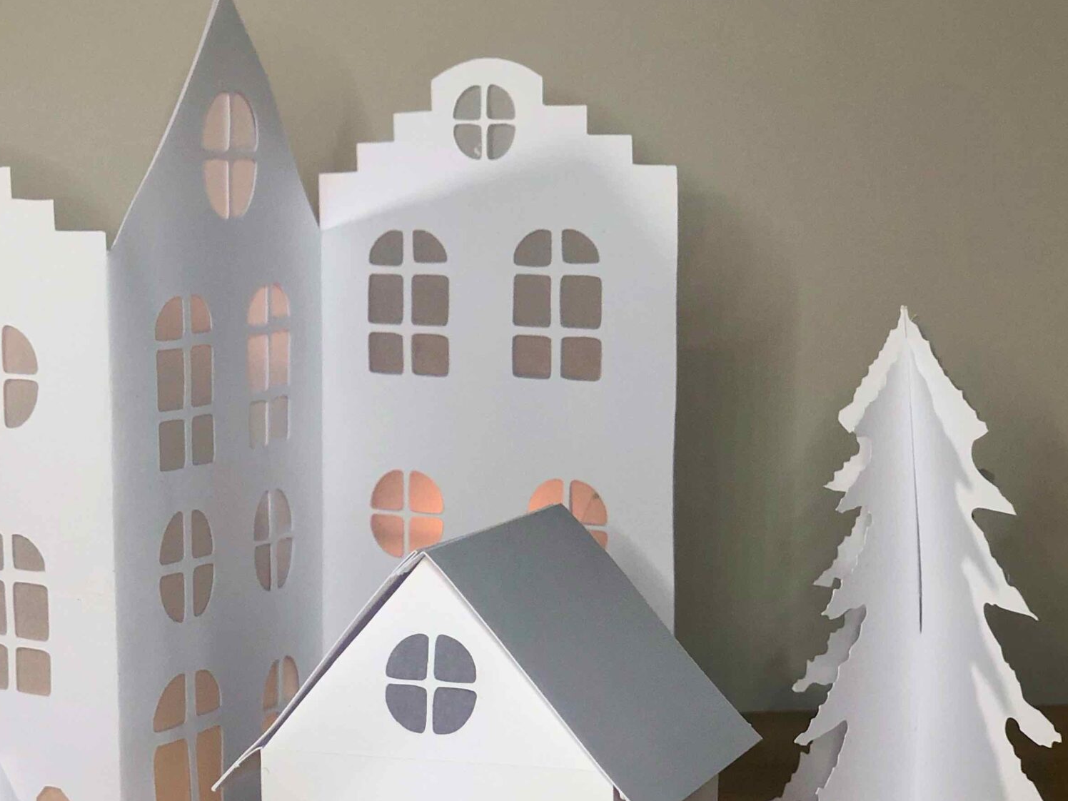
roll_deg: +1.9
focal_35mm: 89
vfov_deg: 16.5
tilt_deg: -8.2
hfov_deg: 21.8
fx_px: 2746
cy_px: 602
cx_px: 256
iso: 25
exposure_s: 1/50
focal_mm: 6
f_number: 2.4
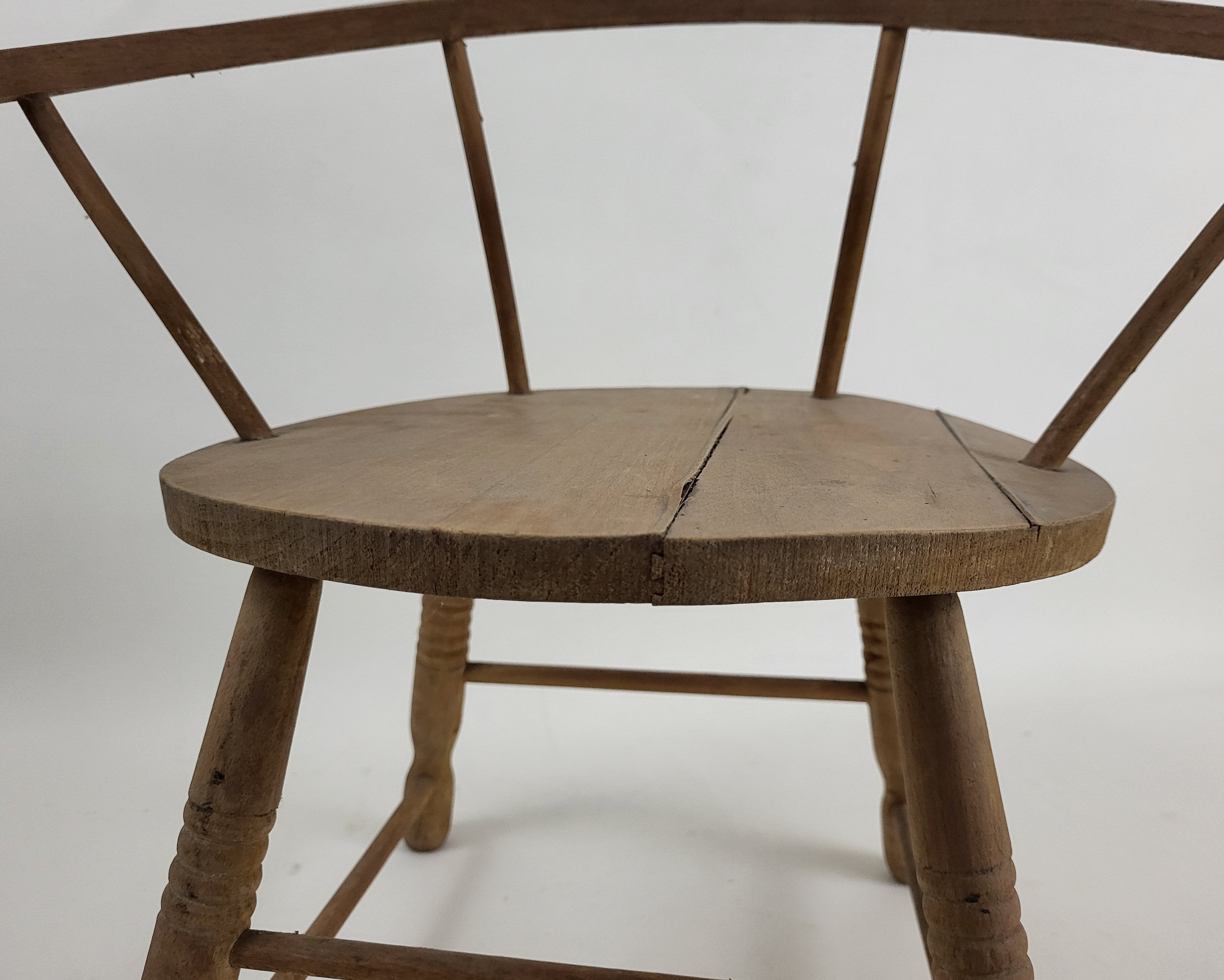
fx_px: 1014
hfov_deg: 62.2
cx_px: 640
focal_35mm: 28
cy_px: 491
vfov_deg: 51.5
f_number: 1.8
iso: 320
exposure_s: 1/100
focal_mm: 5.4
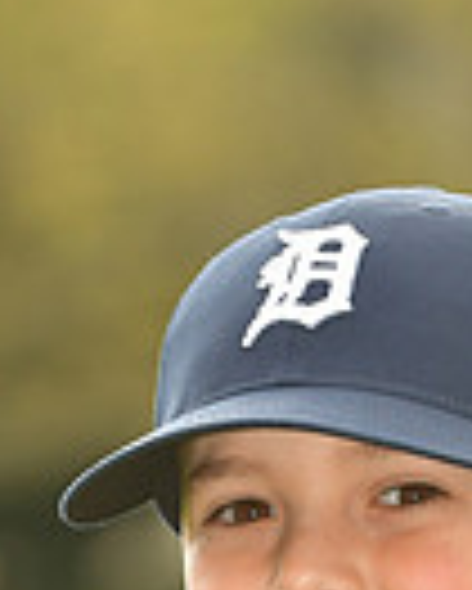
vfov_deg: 2.1
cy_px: 1234
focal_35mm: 933
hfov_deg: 1.7
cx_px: 290
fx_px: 16273
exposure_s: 1/500
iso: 200
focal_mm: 150
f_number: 5
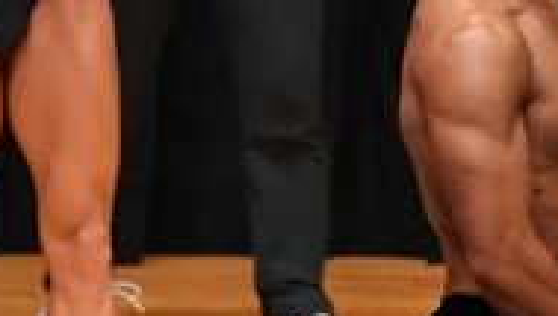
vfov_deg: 1.1
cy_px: 337
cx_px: 793
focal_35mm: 1092
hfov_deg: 2.0
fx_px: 16182
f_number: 5.6
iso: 4000
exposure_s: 1/400
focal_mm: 170
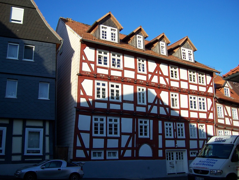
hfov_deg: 51.4
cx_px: 120
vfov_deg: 39.7
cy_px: 90
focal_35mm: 36
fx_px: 249
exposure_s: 1/750
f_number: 3
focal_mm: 6
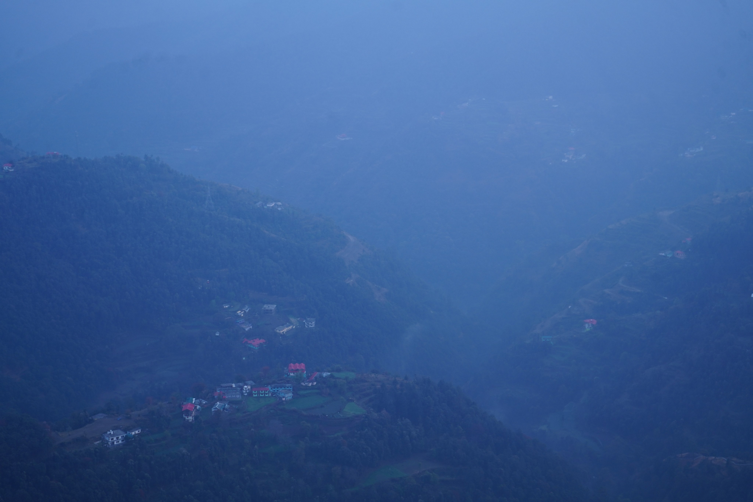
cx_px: 376
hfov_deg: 28.8
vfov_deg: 19.5
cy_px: 251
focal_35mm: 70
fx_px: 1464
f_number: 5.6
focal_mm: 70
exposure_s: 1/100
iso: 500
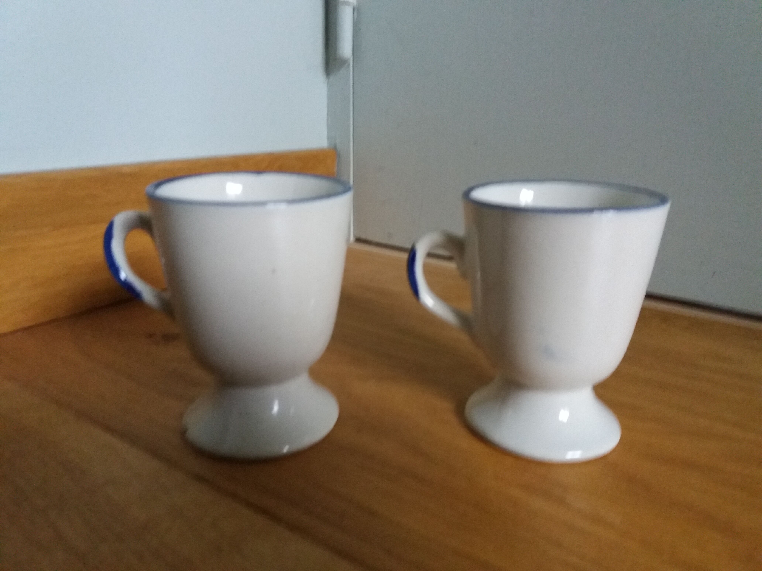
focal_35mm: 28
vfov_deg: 49.7
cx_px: 381
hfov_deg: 63.4
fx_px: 616
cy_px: 286
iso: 320
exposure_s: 1/17
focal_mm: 3.7
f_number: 1.9
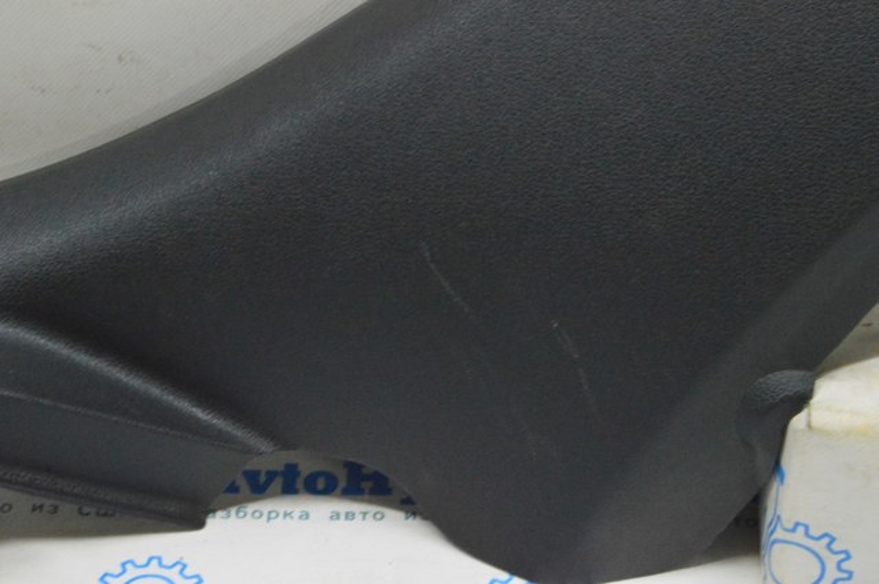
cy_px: 292
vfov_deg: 18.1
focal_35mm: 75
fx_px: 1829
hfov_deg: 27.0
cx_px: 440
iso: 6400
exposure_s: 1/15
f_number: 20
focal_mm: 50
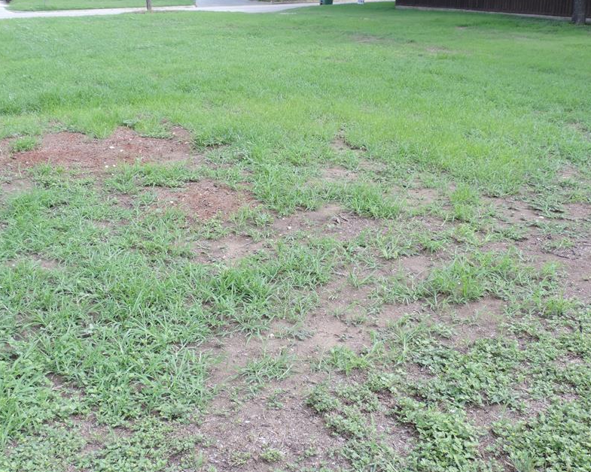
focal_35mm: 42
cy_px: 219
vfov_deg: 35.7
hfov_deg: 43.8
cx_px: 262
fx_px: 735
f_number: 4
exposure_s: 1/60
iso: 80
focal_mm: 5.8
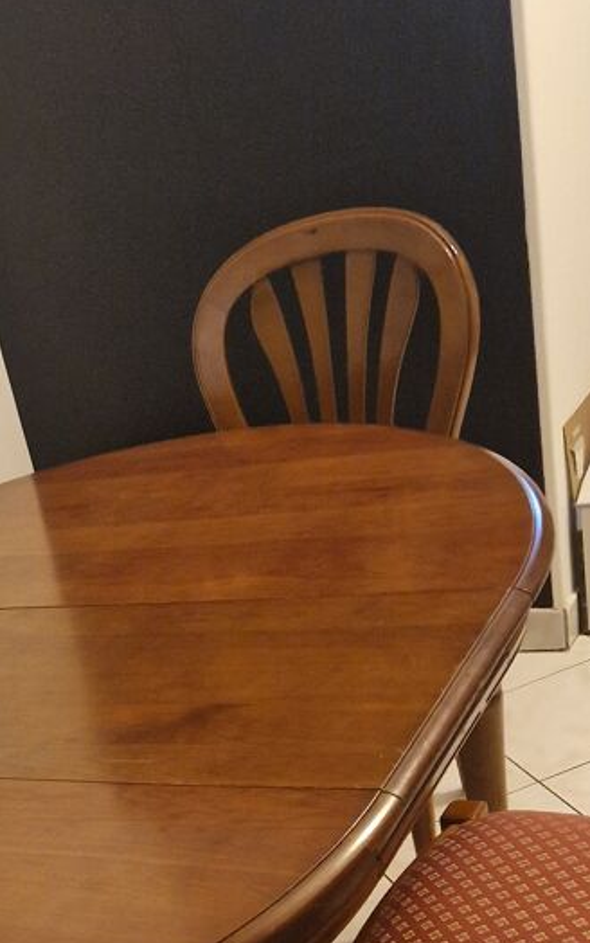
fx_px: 1593
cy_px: 1036
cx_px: 63
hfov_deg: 20.6
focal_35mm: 62
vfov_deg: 29.7
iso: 640
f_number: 1.8
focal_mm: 5.4
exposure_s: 1/50
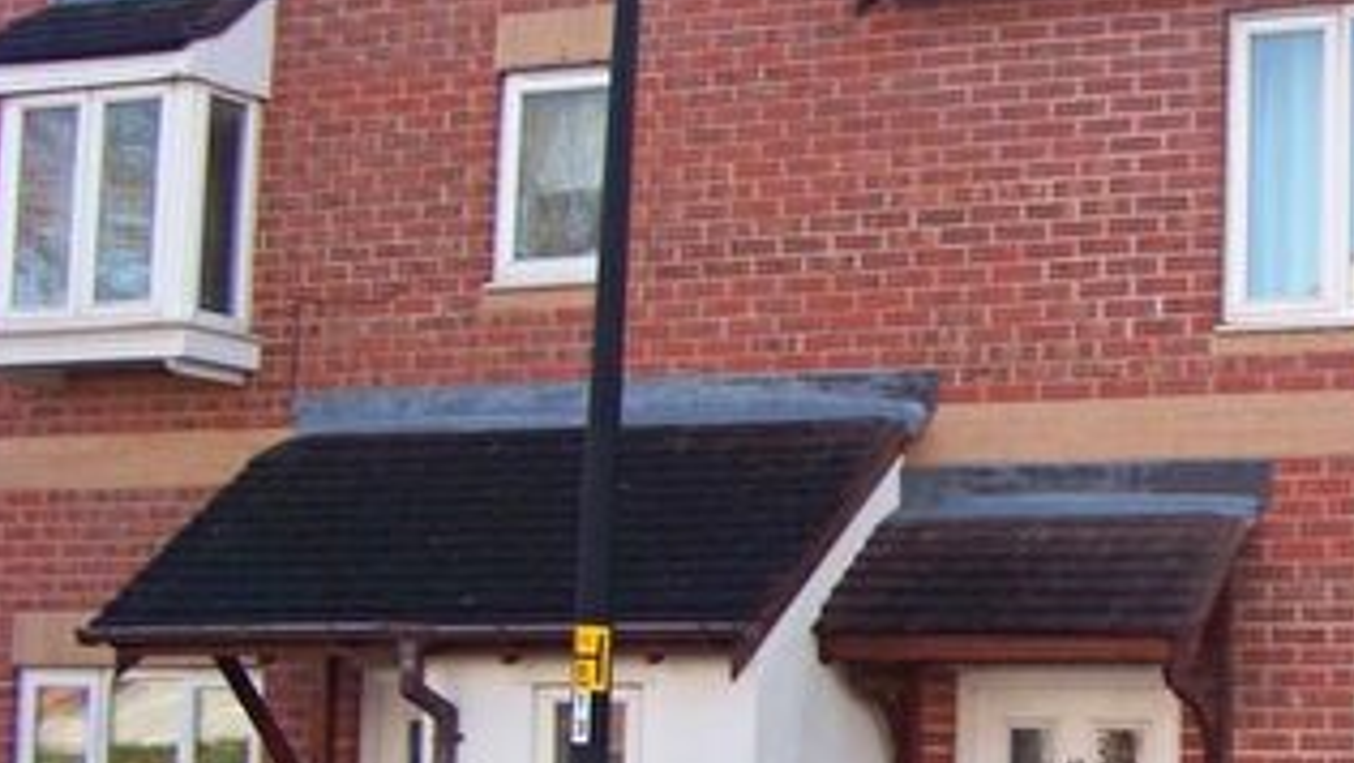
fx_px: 3125
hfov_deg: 23.0
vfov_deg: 13.9
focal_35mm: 87
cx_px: 1478
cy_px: 482
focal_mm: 5.85
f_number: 2.8
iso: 66
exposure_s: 1/200
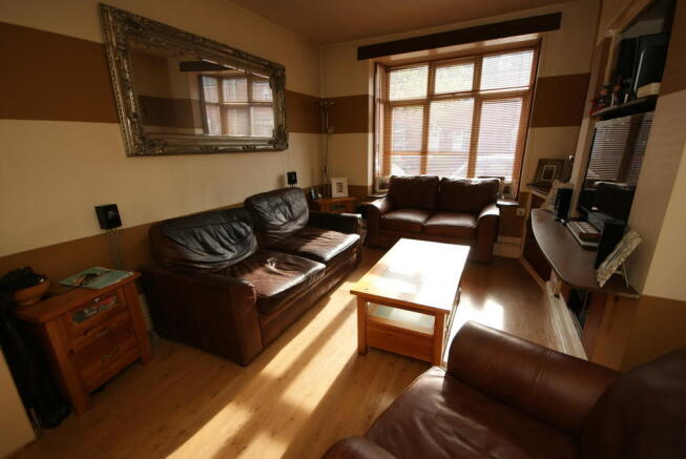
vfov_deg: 77.5
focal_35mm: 15
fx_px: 286
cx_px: 343
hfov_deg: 100.3
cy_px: 230
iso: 125
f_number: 4.5
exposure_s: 1/60
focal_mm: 10
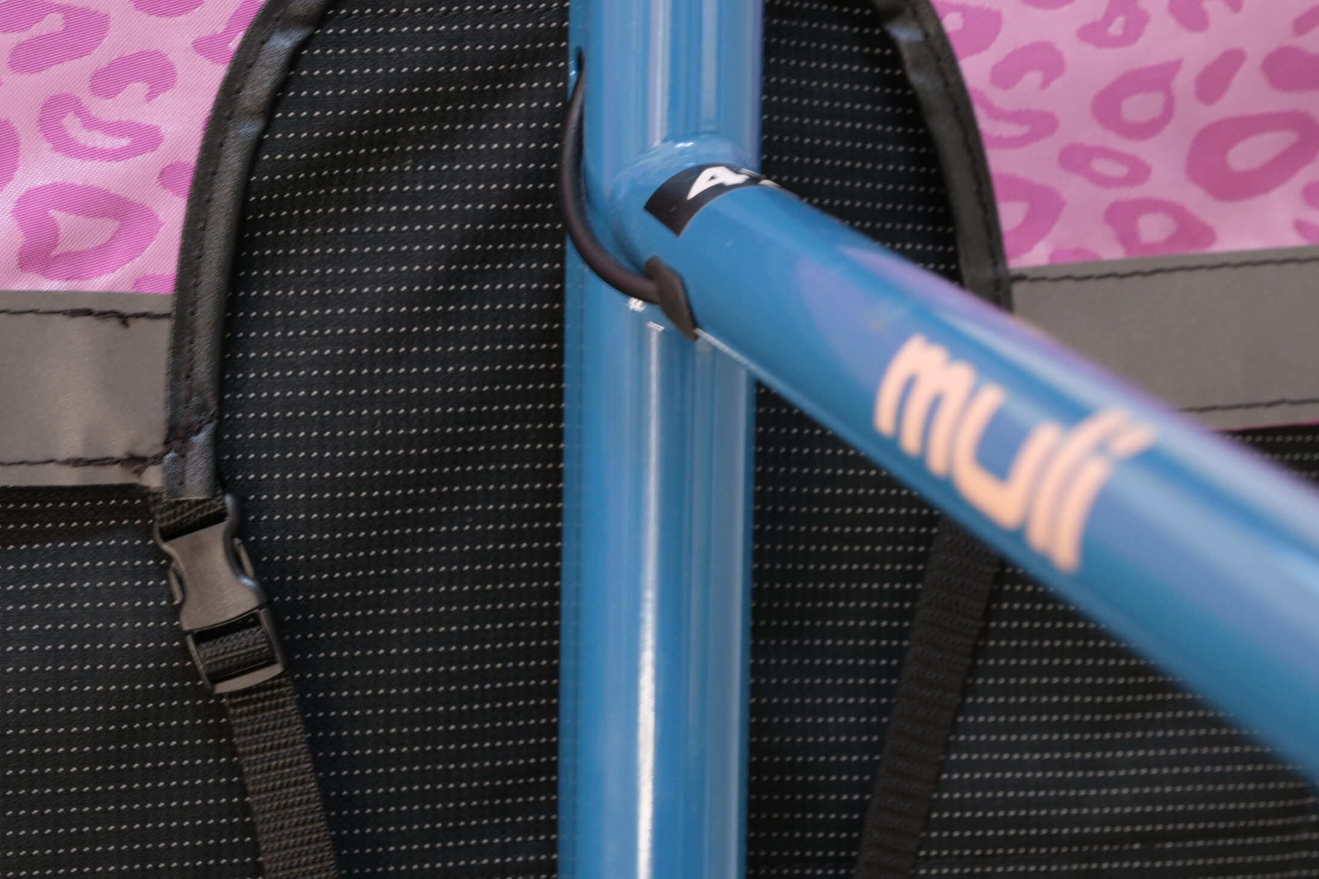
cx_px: 600
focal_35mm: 97
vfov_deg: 14.1
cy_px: 510
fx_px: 3554
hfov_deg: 21.0
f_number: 5.6
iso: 400
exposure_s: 1/8
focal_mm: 55
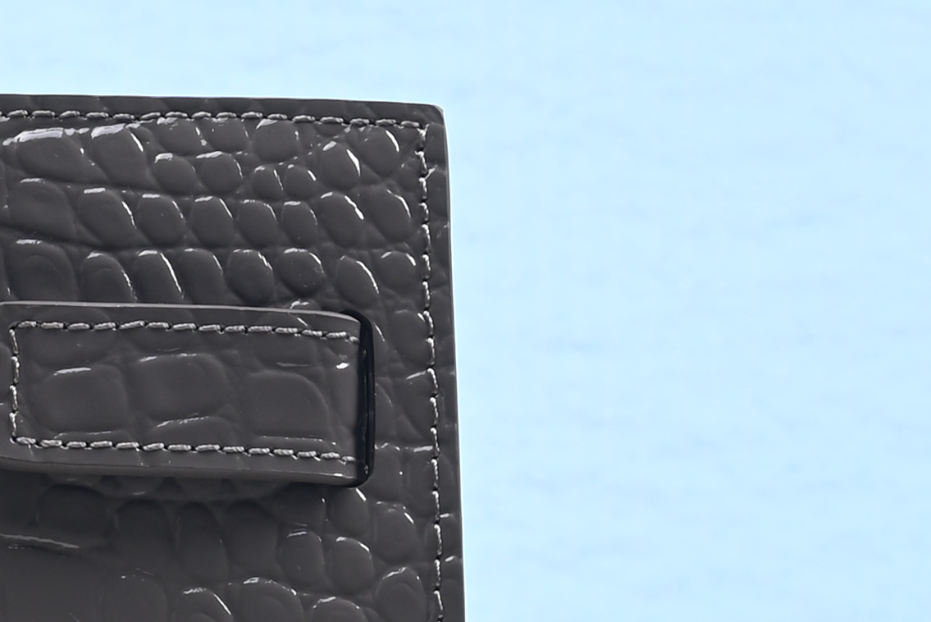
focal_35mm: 212
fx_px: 5485
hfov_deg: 9.6
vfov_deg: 6.5
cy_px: 436
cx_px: -212
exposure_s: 1/2
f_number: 16
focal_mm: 40
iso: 100
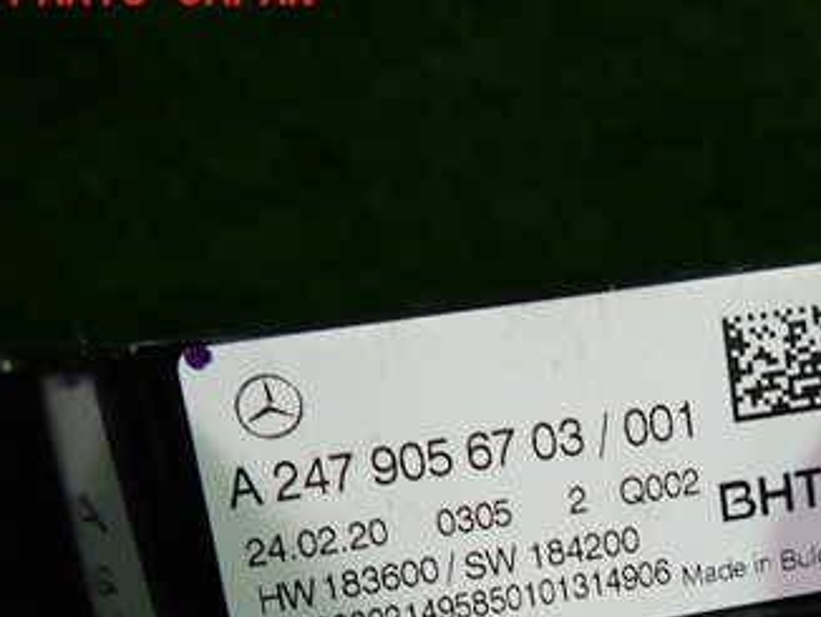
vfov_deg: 30.5
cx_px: 612
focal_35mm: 46
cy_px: 524
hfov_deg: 40.1
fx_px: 1092
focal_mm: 4.5
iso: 100
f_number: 2
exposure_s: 1/80
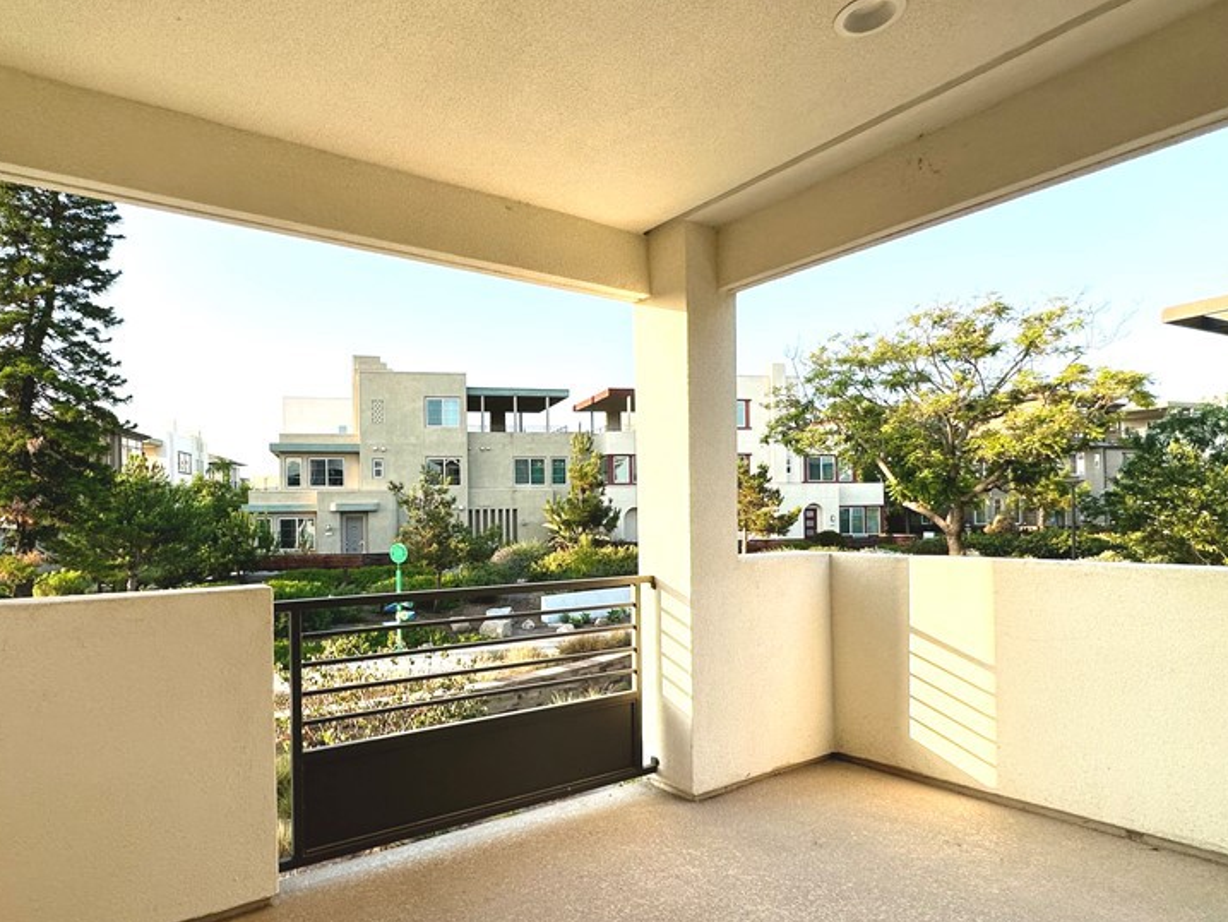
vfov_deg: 65.7
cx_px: 481
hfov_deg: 80.6
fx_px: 710
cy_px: 521
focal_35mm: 20
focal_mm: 2.22
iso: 40
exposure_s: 1/553
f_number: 2.2
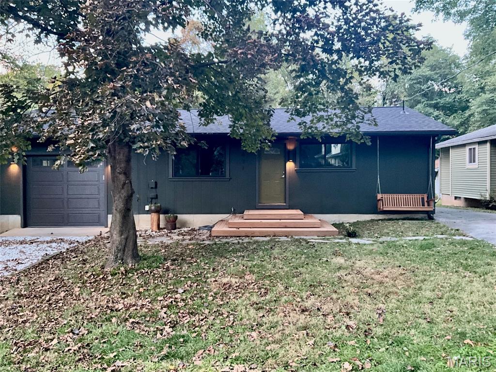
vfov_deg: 48.2
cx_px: 248
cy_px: 186
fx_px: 416
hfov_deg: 61.7
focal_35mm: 29
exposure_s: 1/43
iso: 320
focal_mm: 3
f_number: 1.8
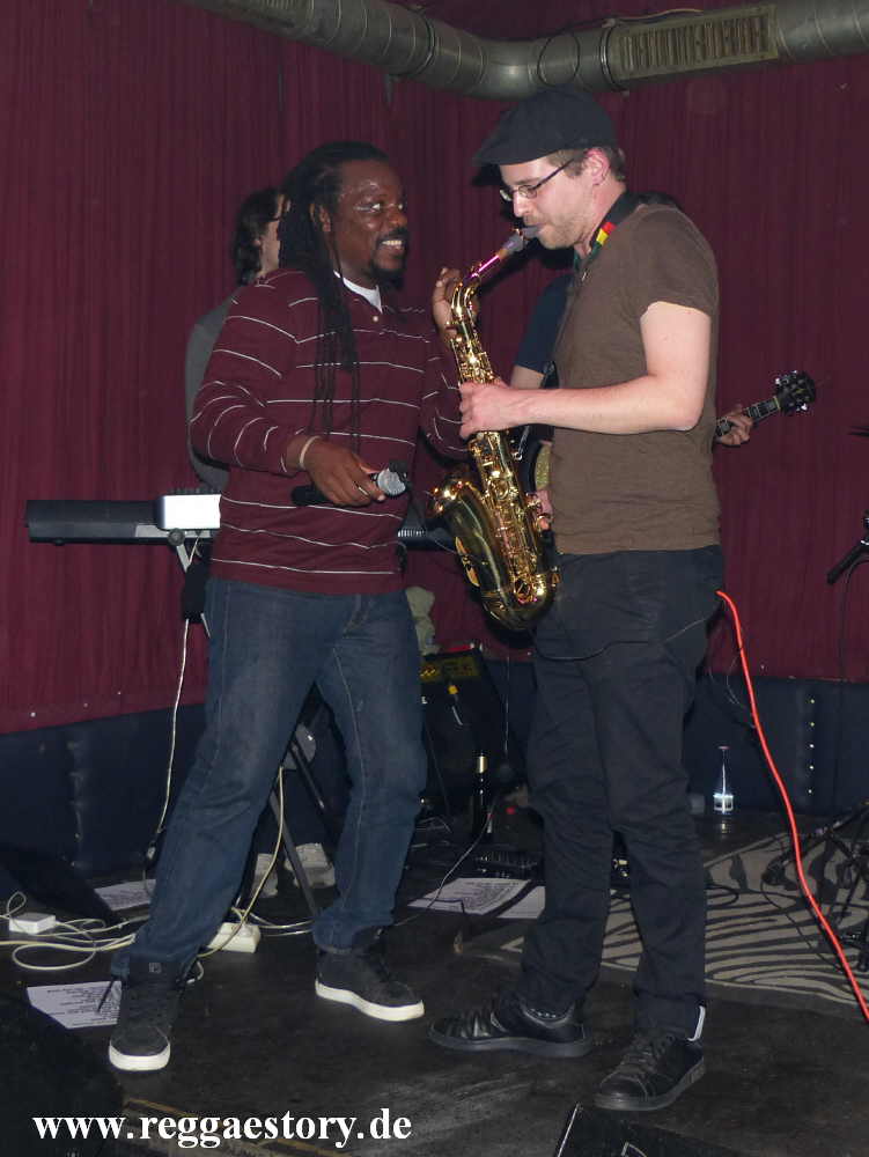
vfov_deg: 56.8
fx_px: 1070
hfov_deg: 44.2
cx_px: 434
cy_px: 578
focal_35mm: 32
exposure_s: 1/160
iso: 160
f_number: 2.8
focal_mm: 5.7
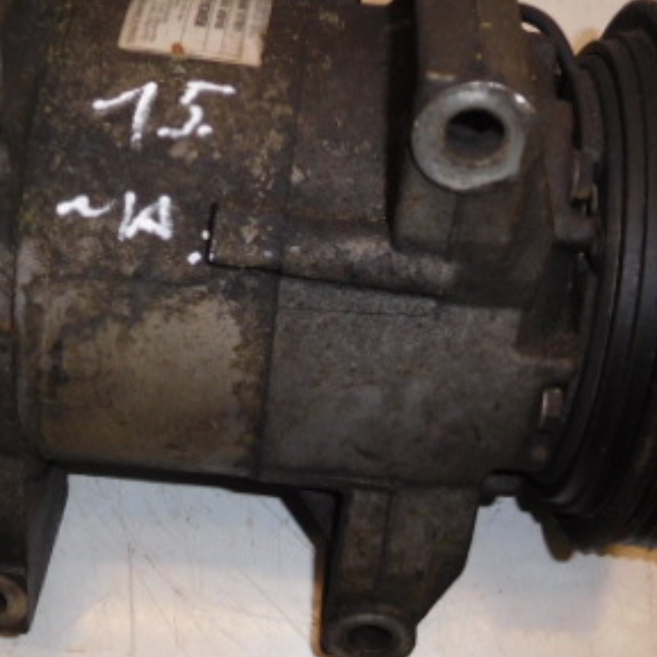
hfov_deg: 31.1
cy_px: 265
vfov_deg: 31.0
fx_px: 1181
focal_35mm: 55
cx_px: 328
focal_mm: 5
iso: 200
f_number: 7
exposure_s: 1/30
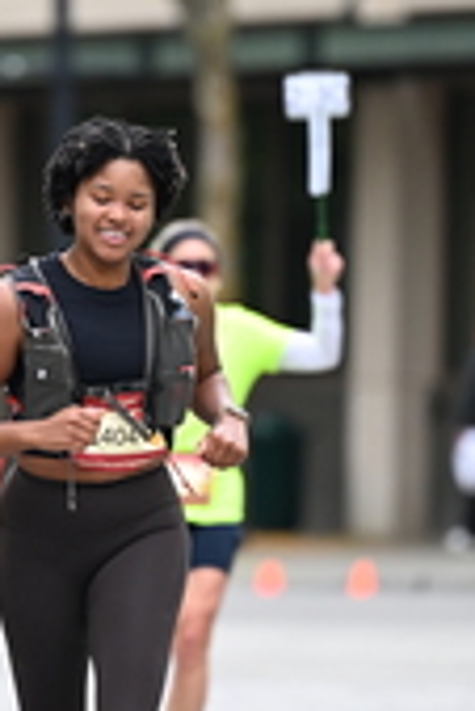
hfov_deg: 2.1
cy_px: 261
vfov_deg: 3.2
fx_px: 12857
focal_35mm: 651
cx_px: 166
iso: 640
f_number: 2.8
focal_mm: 200
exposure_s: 1/1600
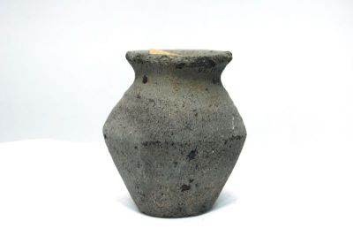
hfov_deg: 24.6
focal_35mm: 82
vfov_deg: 16.6
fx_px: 809
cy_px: 118
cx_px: 176
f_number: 9
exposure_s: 1
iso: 400
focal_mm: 55
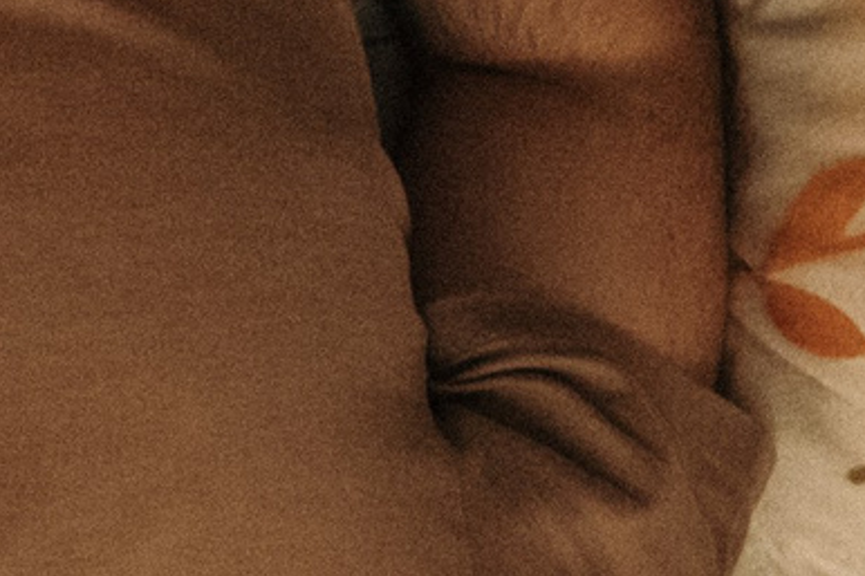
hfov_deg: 10.3
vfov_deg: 7.5
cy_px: 877
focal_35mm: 179
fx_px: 4299
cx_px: -1064
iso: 4000
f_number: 1.8
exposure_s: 1/1000
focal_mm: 18
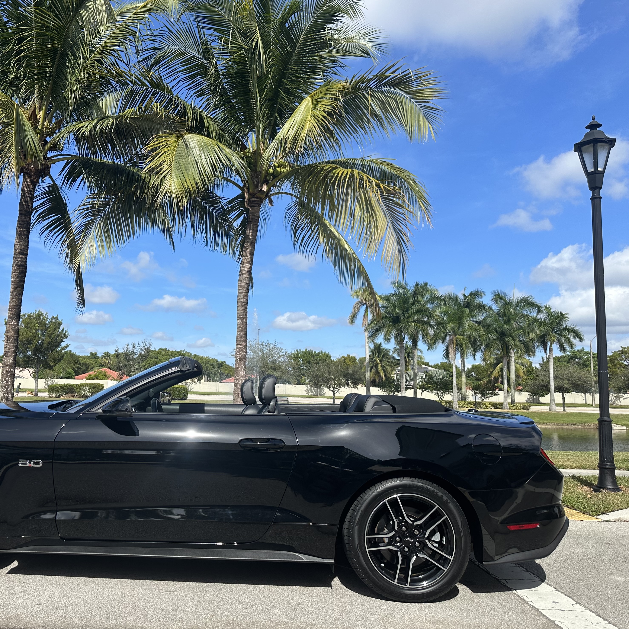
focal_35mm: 29
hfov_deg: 54.7
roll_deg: -2.8
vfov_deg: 55.6
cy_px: 312
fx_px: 596
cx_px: 218
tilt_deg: +7.7
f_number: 1.78
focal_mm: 6.86
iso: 80
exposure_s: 1/4545
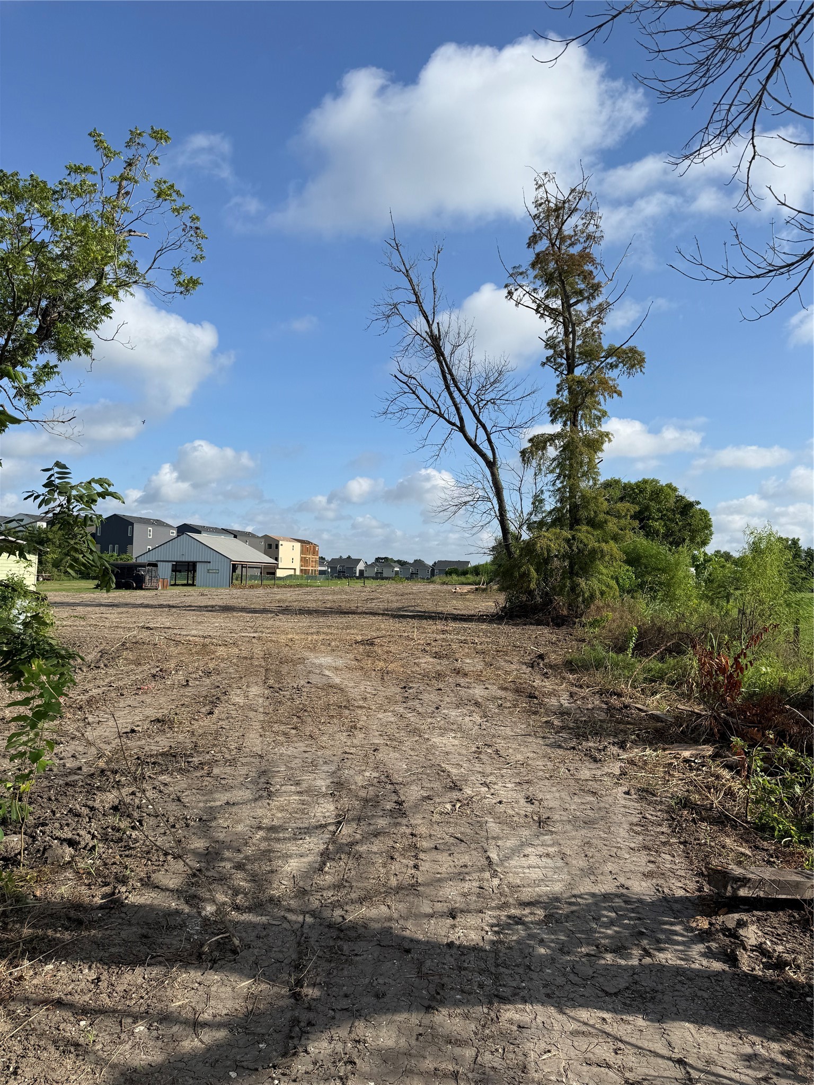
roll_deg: -2.3
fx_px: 752
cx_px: 407
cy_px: 542
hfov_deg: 56.8
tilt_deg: +3.9
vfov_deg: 71.6
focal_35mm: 24
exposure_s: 1/5714
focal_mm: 6.76
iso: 80
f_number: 1.78
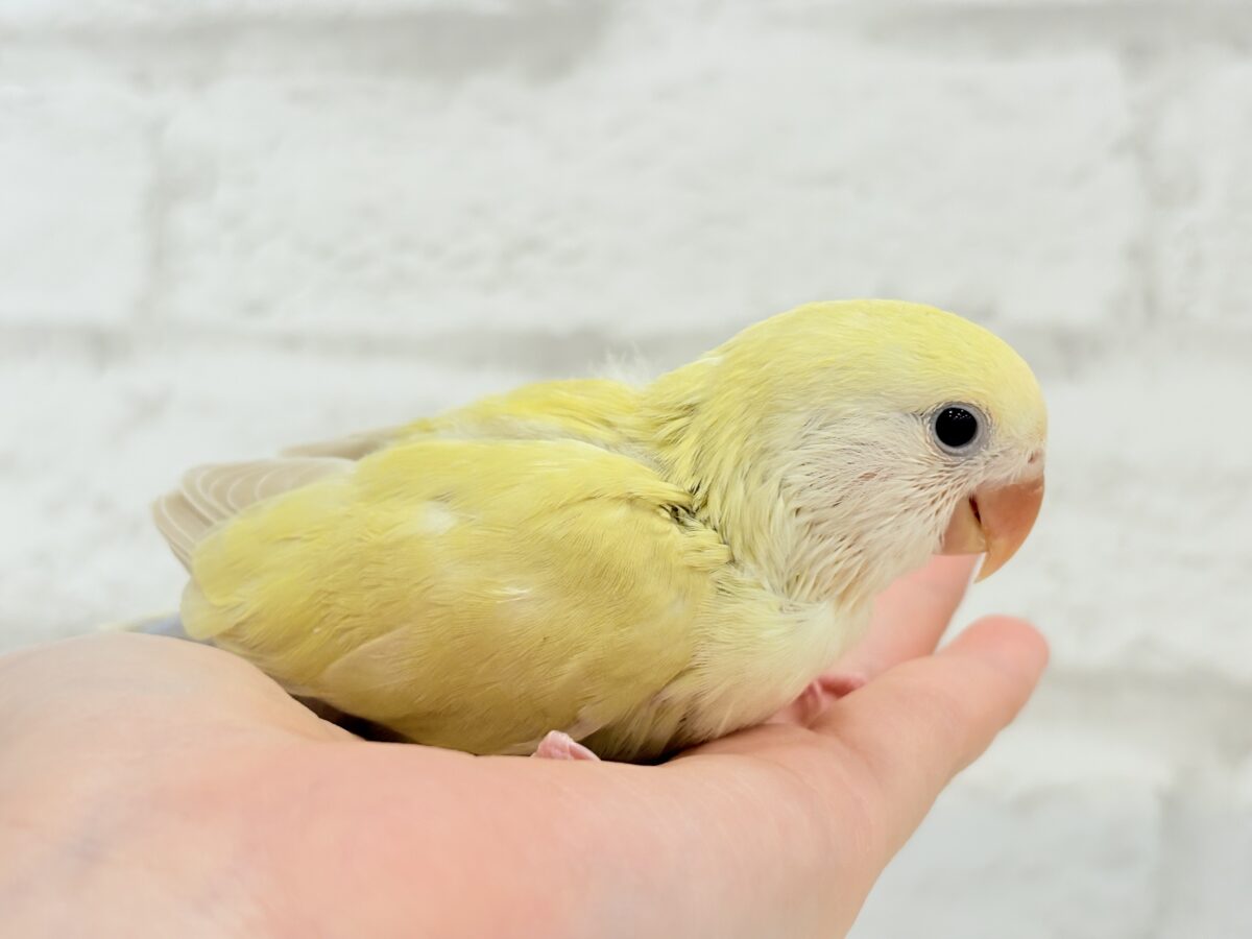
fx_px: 1881
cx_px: 626
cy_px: 470
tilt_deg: -0.9
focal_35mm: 52
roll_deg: -0.5
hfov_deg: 36.8
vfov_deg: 28.0
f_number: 1.6
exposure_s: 1/100
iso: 64
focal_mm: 5.96
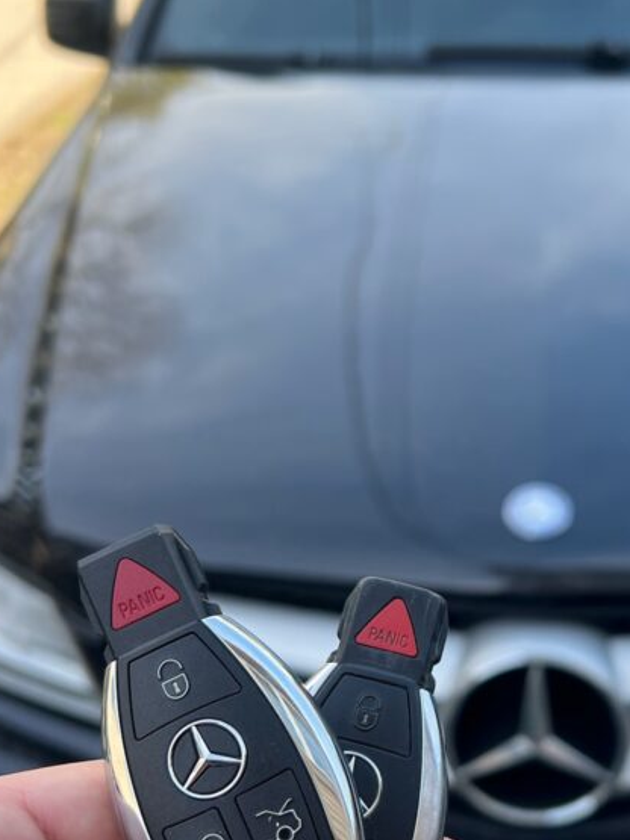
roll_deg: +0.4
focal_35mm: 48
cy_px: 575
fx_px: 1165
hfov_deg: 29.7
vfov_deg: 39.1
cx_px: 488
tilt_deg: -36.5
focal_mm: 5.7
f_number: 1.5
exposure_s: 1/488
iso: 50
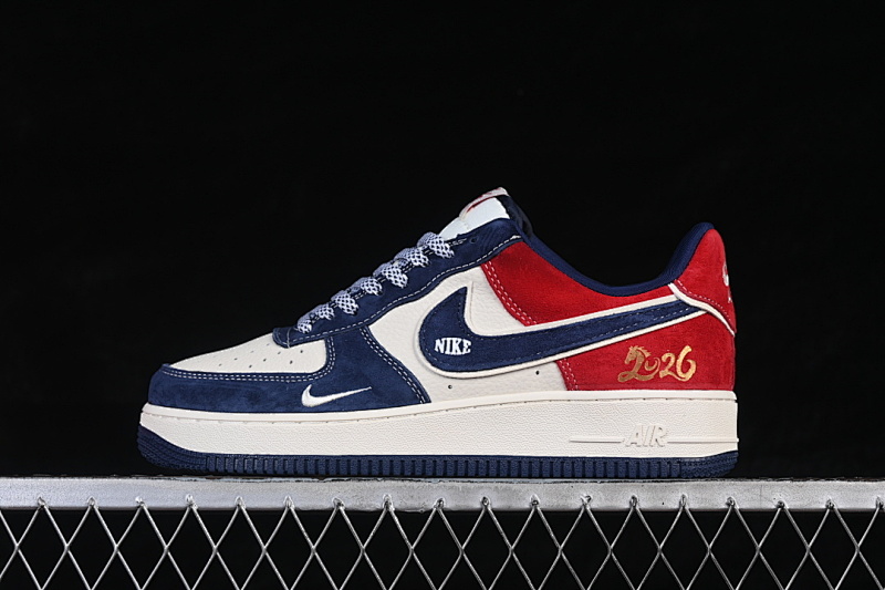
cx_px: 442
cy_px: 295
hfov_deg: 27.0
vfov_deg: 18.2
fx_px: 1843
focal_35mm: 75
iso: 160
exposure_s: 1/80
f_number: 8
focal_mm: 50
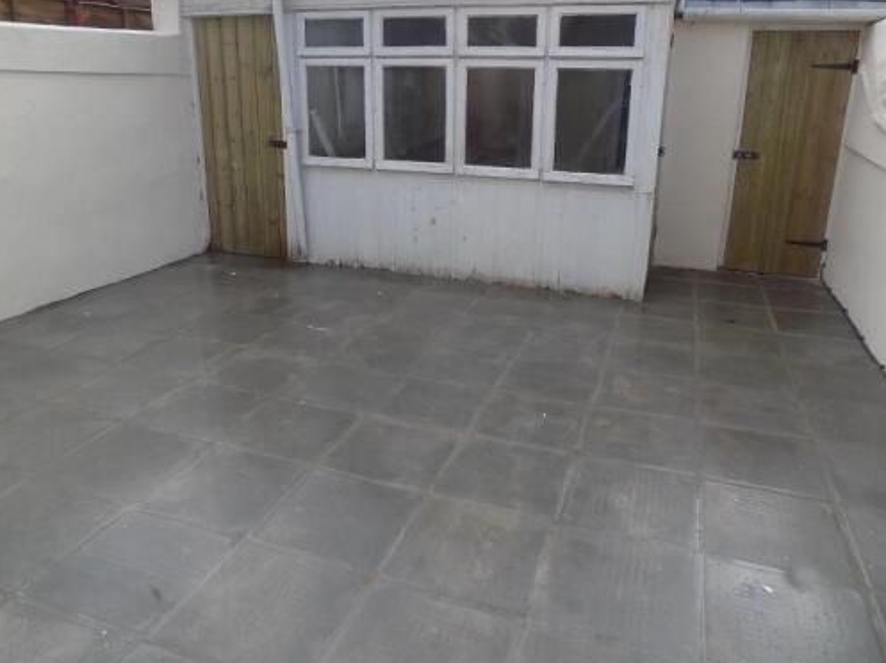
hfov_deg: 65.3
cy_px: 290
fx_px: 691
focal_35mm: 27
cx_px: 427
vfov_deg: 51.2
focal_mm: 4
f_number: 3.1
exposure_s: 1/200
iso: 80
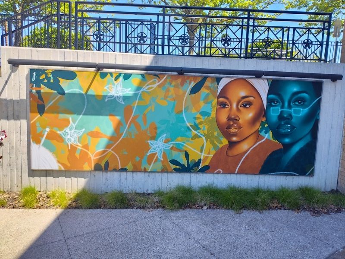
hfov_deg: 73.9
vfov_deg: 58.9
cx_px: 172
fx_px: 229
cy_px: 130
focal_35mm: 23
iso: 100
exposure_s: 1/301
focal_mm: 5.56
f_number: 1.8
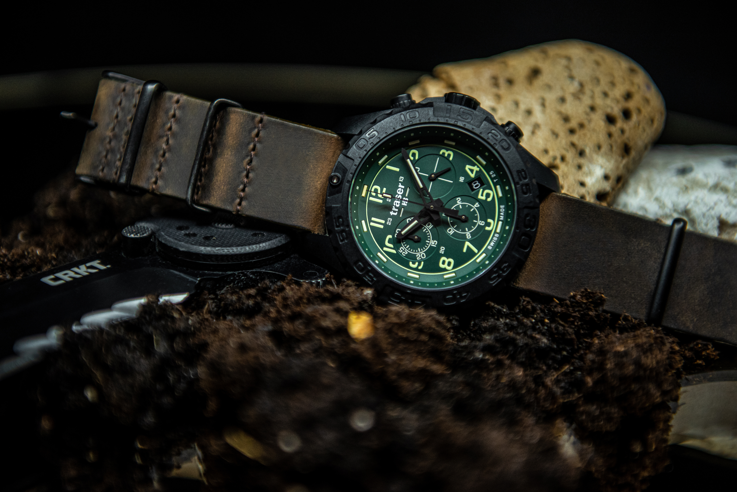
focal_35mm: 70
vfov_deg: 19.5
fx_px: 1434
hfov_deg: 28.8
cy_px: 246
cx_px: 368
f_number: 3.2
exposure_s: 1/320
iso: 1250
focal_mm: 70
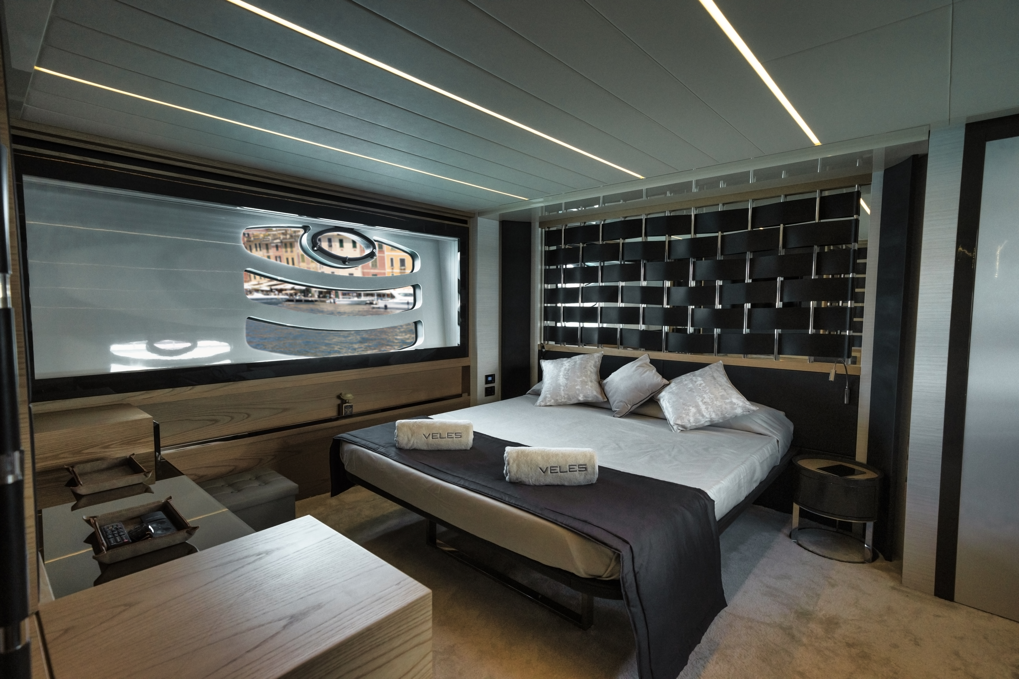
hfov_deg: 93.3
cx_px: 510
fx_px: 481
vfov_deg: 70.4
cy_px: 340
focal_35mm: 17
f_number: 7.1
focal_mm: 17
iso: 1600
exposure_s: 1/125
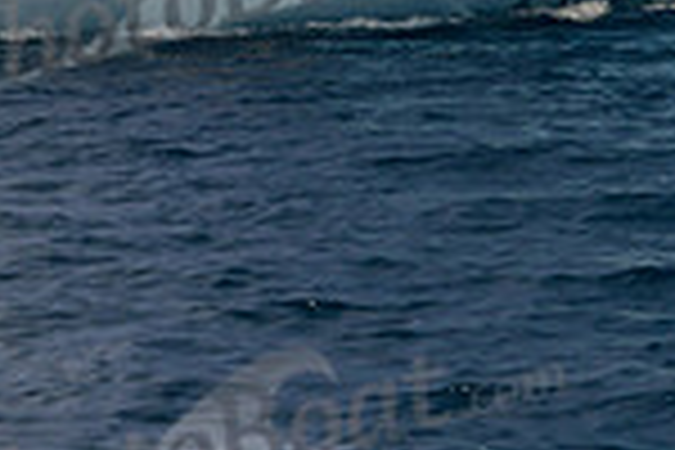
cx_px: -297
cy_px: -187
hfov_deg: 7.5
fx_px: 5081
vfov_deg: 5.0
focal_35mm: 271
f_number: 8
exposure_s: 1/800
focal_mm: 70
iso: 200
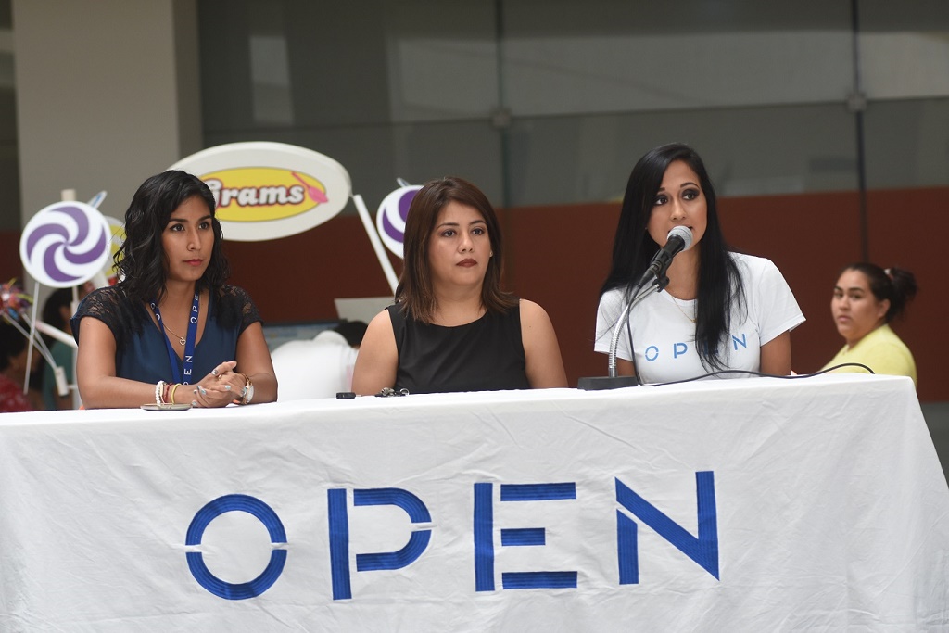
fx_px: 3954
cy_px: 316
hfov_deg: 13.7
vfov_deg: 9.2
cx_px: 474
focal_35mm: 150
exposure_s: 1/200
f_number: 4.5
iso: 500
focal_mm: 100
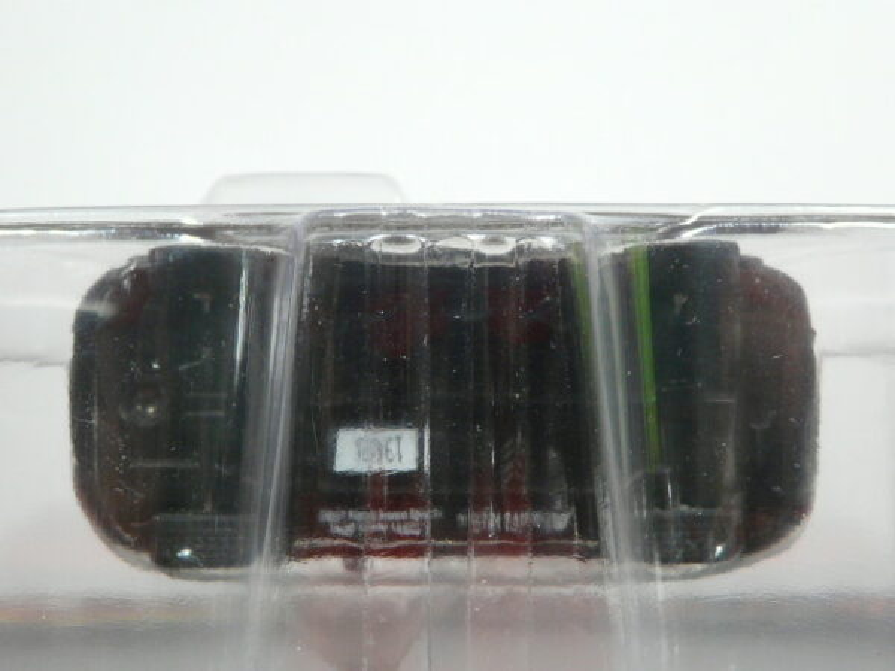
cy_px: 336
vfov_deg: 19.6
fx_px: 1939
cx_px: 448
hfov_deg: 26.0
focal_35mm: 75
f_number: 3.2
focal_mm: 7.7
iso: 125
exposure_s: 1/40
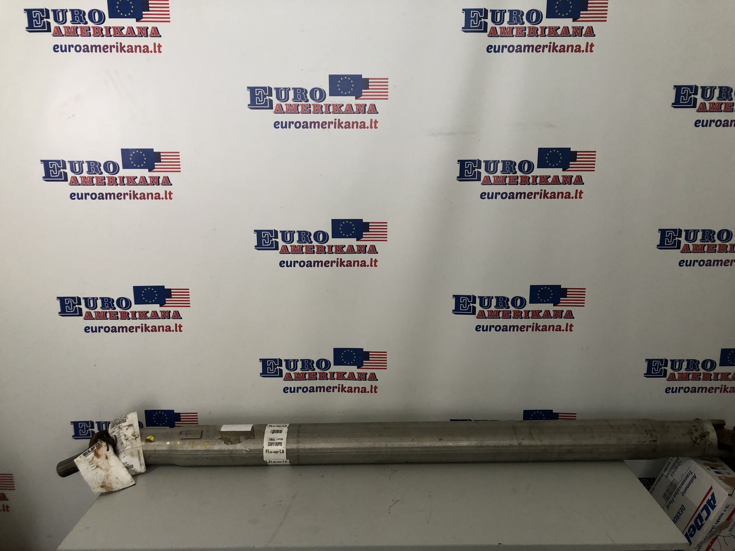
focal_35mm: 28
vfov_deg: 49.7
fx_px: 595
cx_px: 368
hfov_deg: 63.4
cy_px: 276
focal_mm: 3.99
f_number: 1.8
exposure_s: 1/30
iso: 40
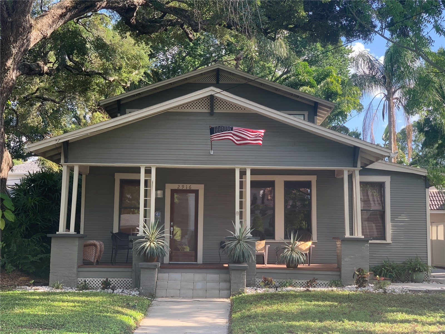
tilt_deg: +6.5
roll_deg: -1.3
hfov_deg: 36.8
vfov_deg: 28.0
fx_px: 668
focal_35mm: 52
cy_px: 167
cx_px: 222
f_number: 2.4
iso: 16
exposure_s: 1/122
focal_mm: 6
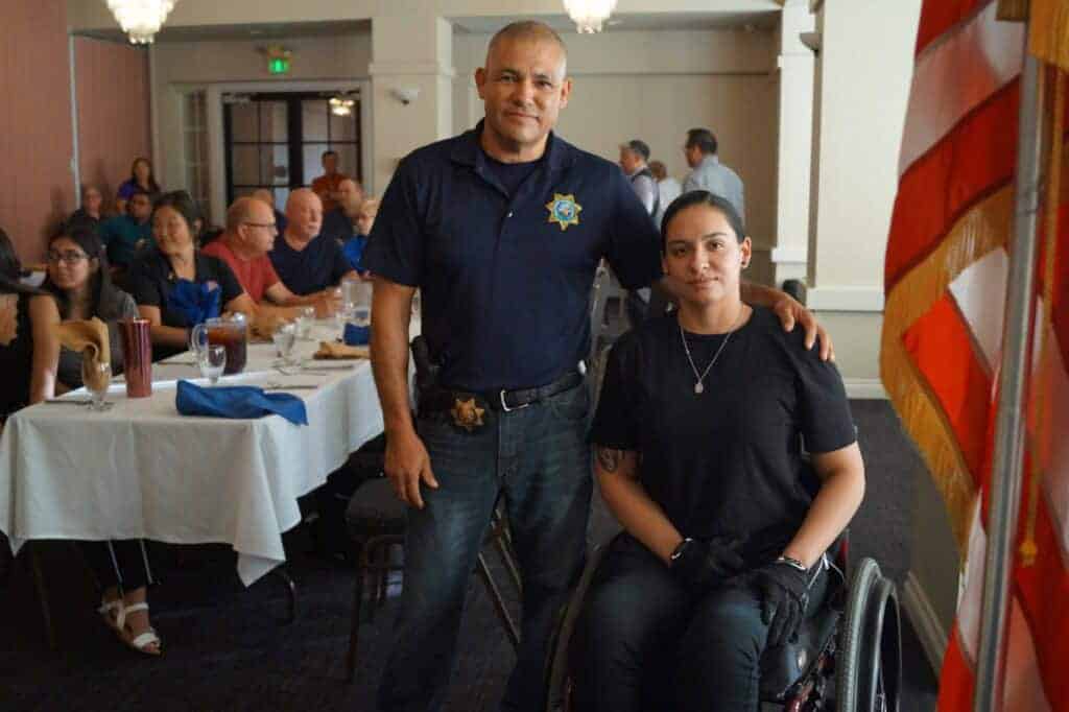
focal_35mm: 36
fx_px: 1069
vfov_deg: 36.8
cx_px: 534
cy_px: 356
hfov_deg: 53.1
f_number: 4
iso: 2000
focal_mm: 24
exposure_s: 1/160
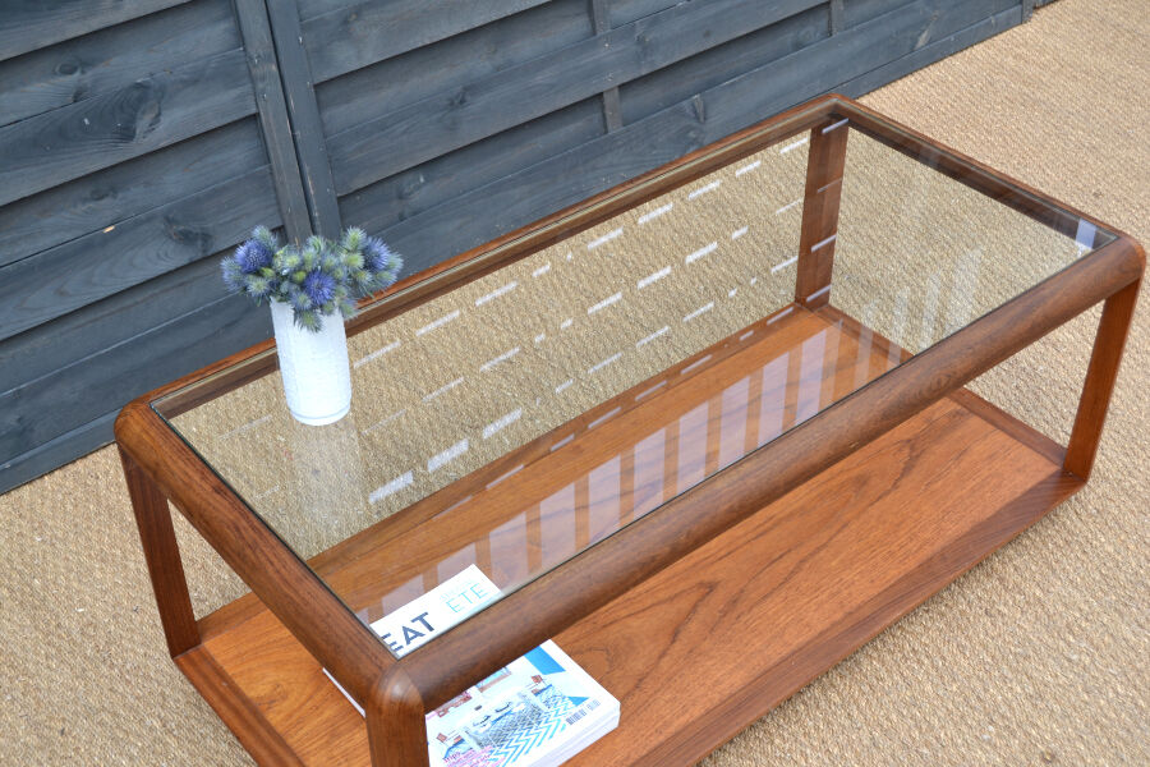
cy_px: 384
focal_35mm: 46
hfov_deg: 42.3
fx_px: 1485
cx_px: 575
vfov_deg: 28.9
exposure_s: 1/200
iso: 100
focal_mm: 31
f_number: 7.1
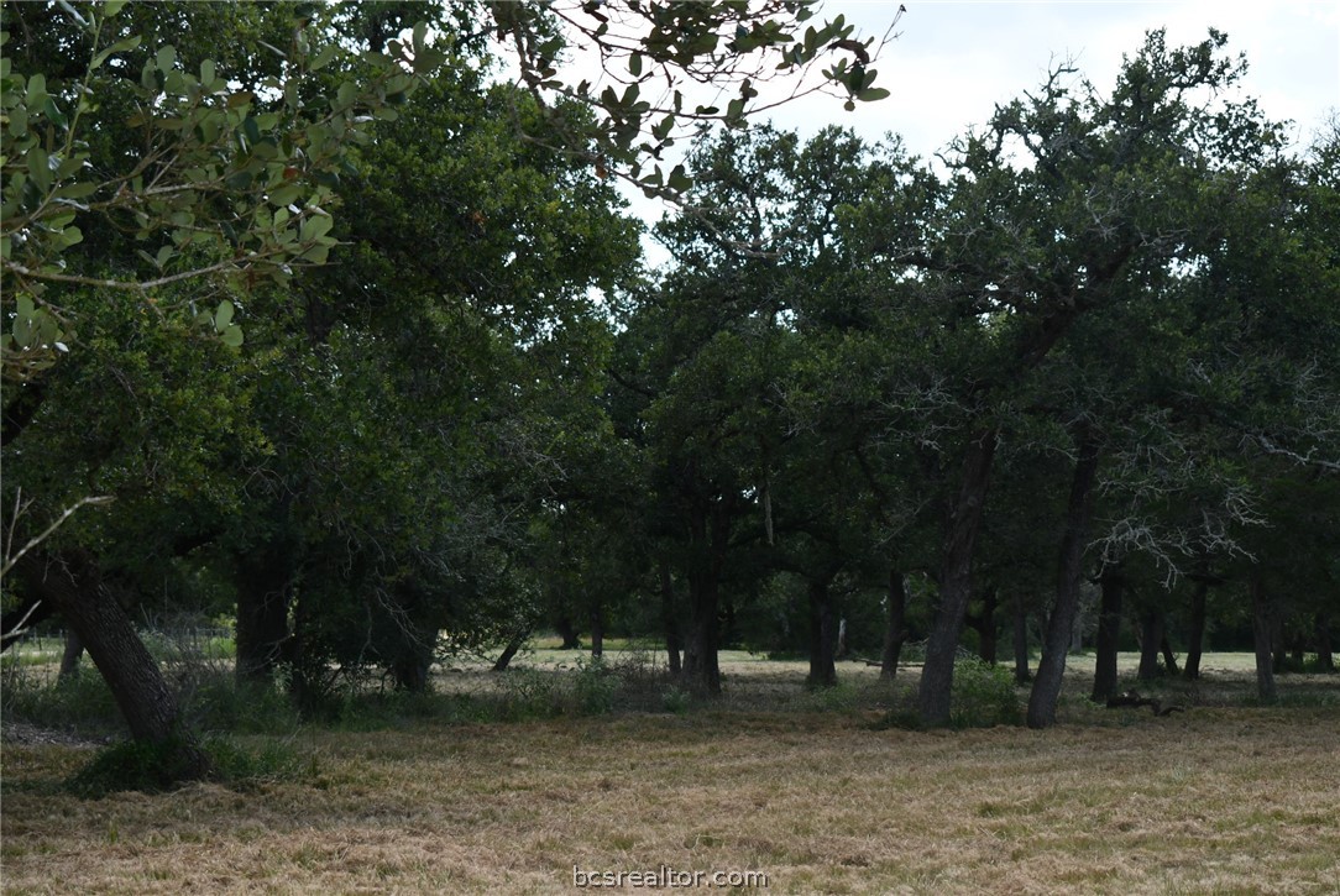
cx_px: 670
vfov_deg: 19.0
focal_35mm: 72
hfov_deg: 28.0
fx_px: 2682
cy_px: 448
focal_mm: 36
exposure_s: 1/250
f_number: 5.6
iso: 100
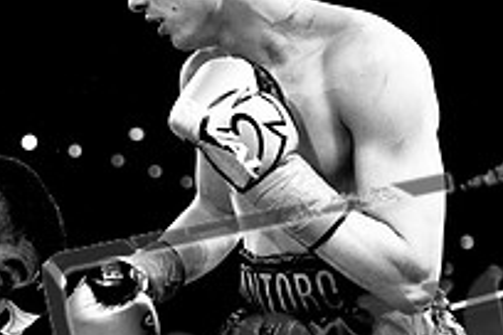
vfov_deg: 6.9
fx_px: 2780
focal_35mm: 199
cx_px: 49
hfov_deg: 10.3
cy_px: 294
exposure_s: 1/1000
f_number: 2.8
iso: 2000
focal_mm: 70
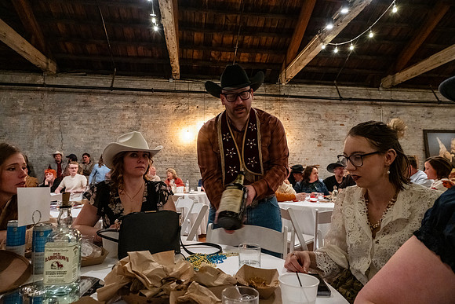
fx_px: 303
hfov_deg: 73.7
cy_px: 152
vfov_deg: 53.2
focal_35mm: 24
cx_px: 228
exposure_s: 1/40
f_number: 6.3
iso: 6400
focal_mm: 24
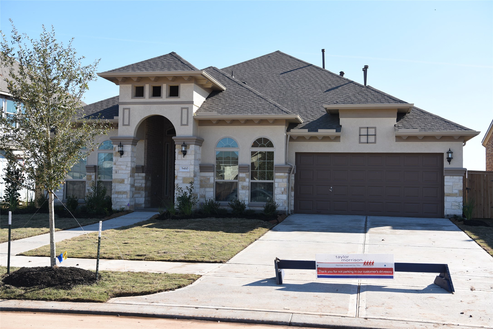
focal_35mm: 46
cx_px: 246
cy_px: 164
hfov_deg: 42.7
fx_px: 630
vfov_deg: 29.3
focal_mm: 46
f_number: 5.6
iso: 100
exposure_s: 1/250
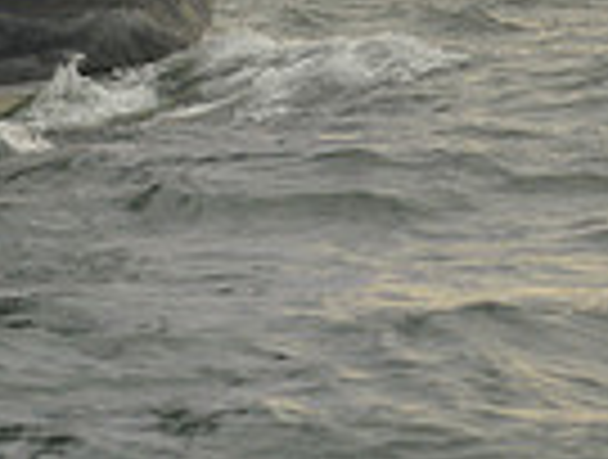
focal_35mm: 309
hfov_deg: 6.4
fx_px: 5442
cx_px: -34
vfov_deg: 4.7
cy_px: -837
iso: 400
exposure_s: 1/1250
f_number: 4.5
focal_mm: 75
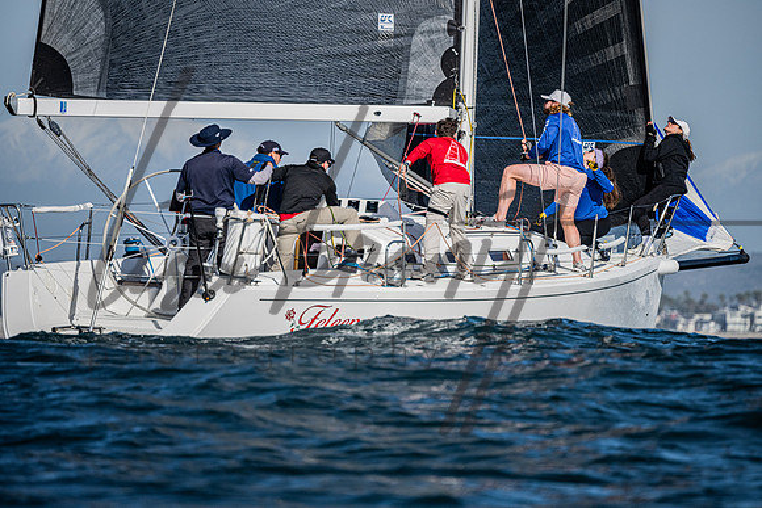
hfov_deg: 5.0
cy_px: 254
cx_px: 381
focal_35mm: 411
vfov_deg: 3.3
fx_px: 8704
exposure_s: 1/3200
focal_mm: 400
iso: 320
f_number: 5.6
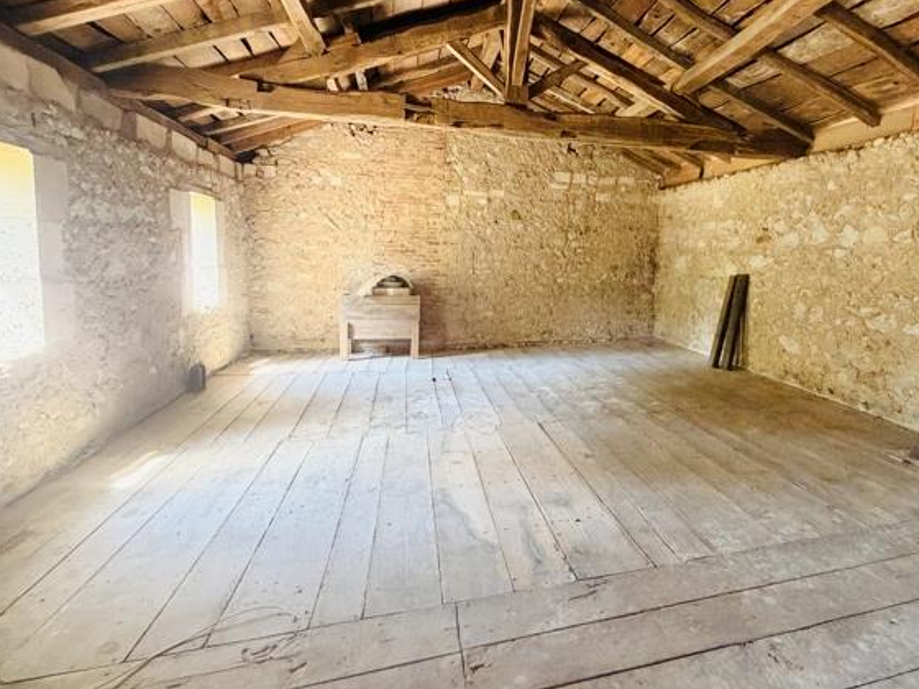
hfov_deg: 80.4
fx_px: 531
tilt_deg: -5.0
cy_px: 302
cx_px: 569
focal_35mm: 20
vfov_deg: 65.7
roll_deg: -0.1
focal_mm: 2.22
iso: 400
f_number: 2.2
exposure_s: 1/60
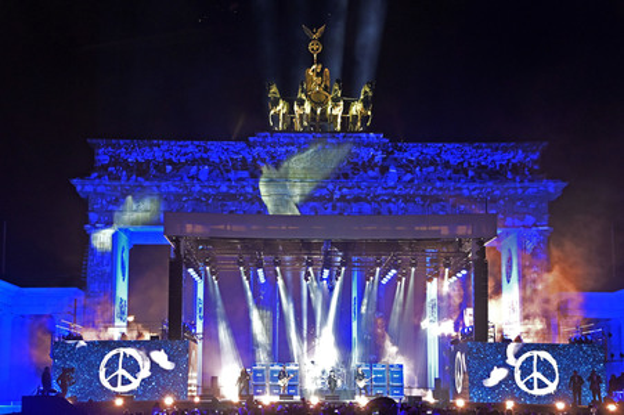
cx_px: 312
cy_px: 208
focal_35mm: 68
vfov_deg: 20.0
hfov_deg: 29.7
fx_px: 1178
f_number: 5.6
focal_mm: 68
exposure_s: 1/100
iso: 12800
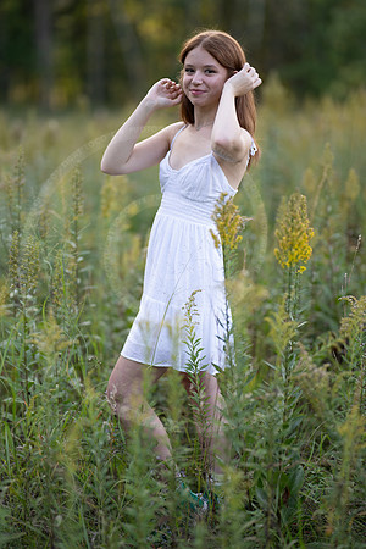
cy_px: 274
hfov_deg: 16.1
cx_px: 183
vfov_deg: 23.9
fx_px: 1296
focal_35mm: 85
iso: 160
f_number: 1.2
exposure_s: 1/800
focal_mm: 85
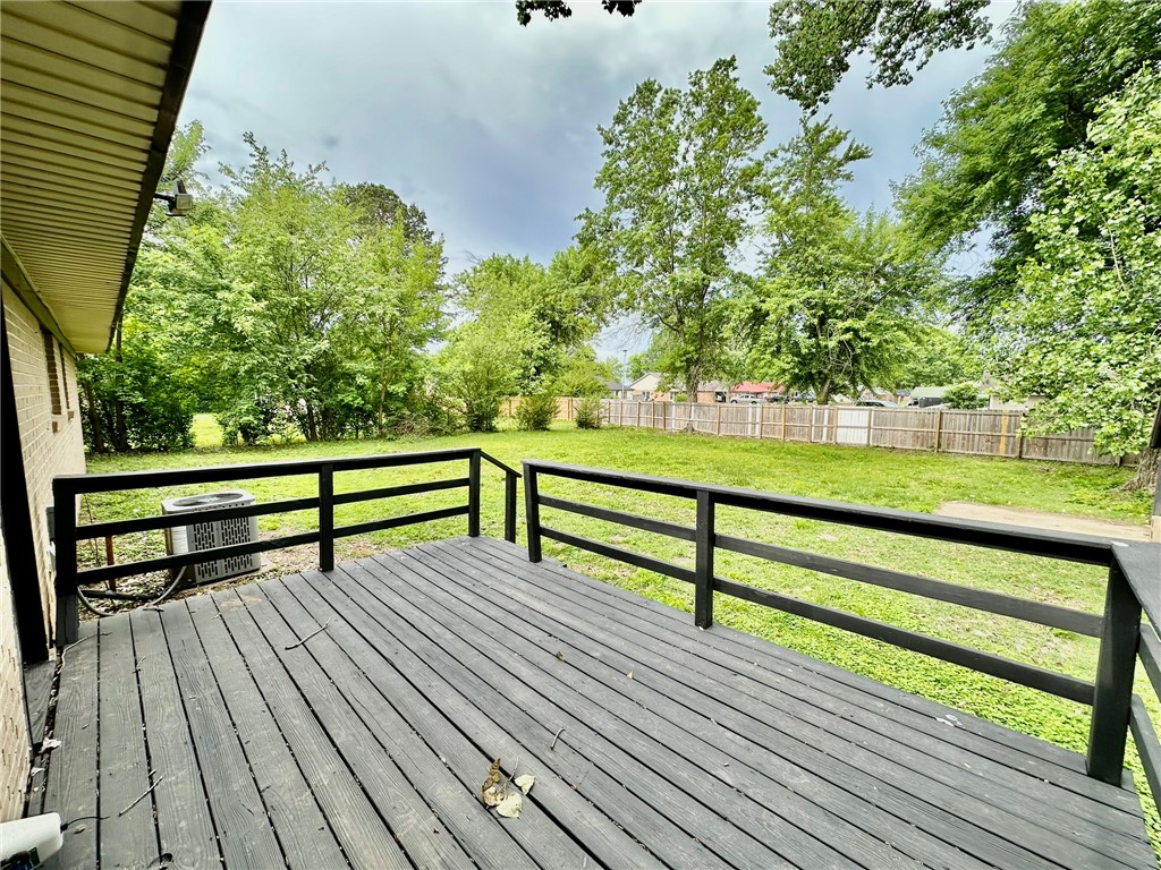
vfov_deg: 85.7
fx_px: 470
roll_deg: -0.5
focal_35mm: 14
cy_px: 435
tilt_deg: -5.6
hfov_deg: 102.1
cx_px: 580
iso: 40
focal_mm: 2.22
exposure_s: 1/380
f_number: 2.2
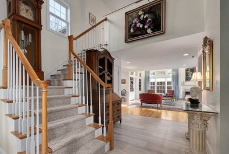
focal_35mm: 17
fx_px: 108
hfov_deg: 93.0
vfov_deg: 70.2
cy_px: 89
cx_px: 105
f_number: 11
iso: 320
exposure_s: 1/40
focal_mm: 14
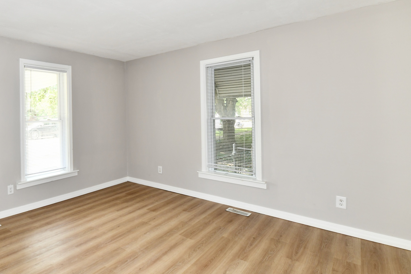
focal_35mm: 20
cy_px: 119
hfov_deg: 80.1
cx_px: 125
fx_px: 228
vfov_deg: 61.7
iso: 640
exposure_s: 1/60
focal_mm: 14
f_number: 6.3
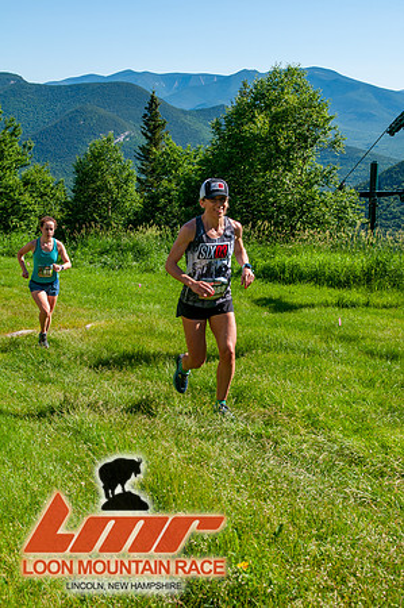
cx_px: 202
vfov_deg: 38.9
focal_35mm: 51
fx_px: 860
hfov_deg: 26.4
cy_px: 304
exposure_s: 1/400
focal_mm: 34
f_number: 8
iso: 200
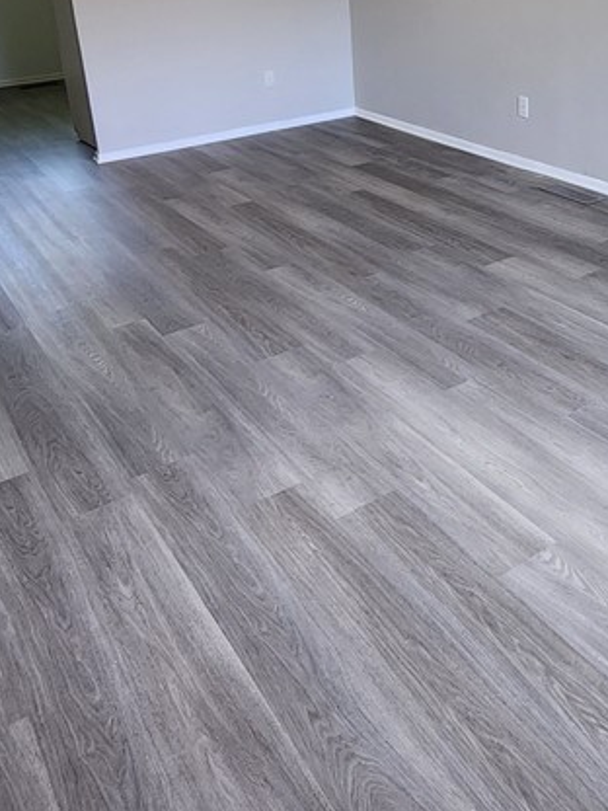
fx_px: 749
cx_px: 429
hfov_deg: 43.2
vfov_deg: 54.7
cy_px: 222
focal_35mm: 32
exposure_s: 1/60
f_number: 2.2
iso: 250
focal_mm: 2.2
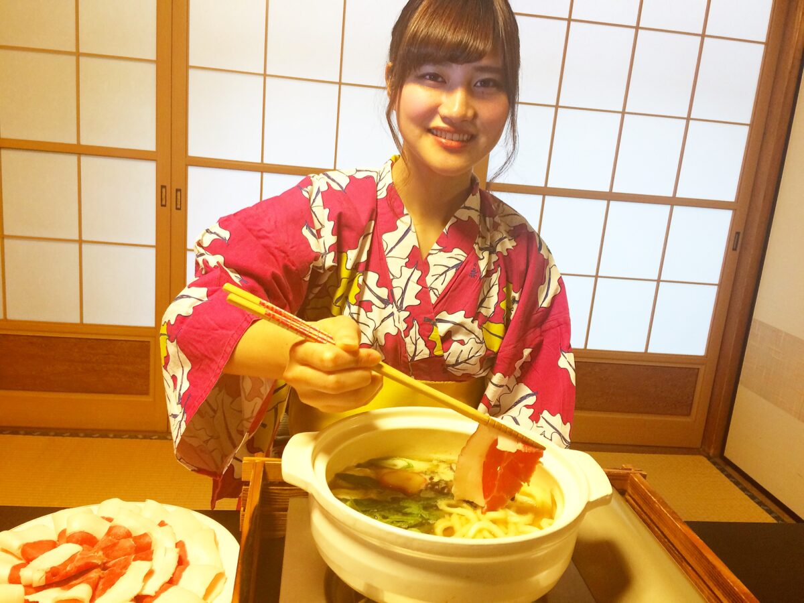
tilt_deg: -13.6
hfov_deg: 61.7
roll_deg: -4.8
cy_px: 302
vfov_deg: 48.2
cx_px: 402
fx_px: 674
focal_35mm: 29
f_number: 2.2
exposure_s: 1/30
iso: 80
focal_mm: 4.15
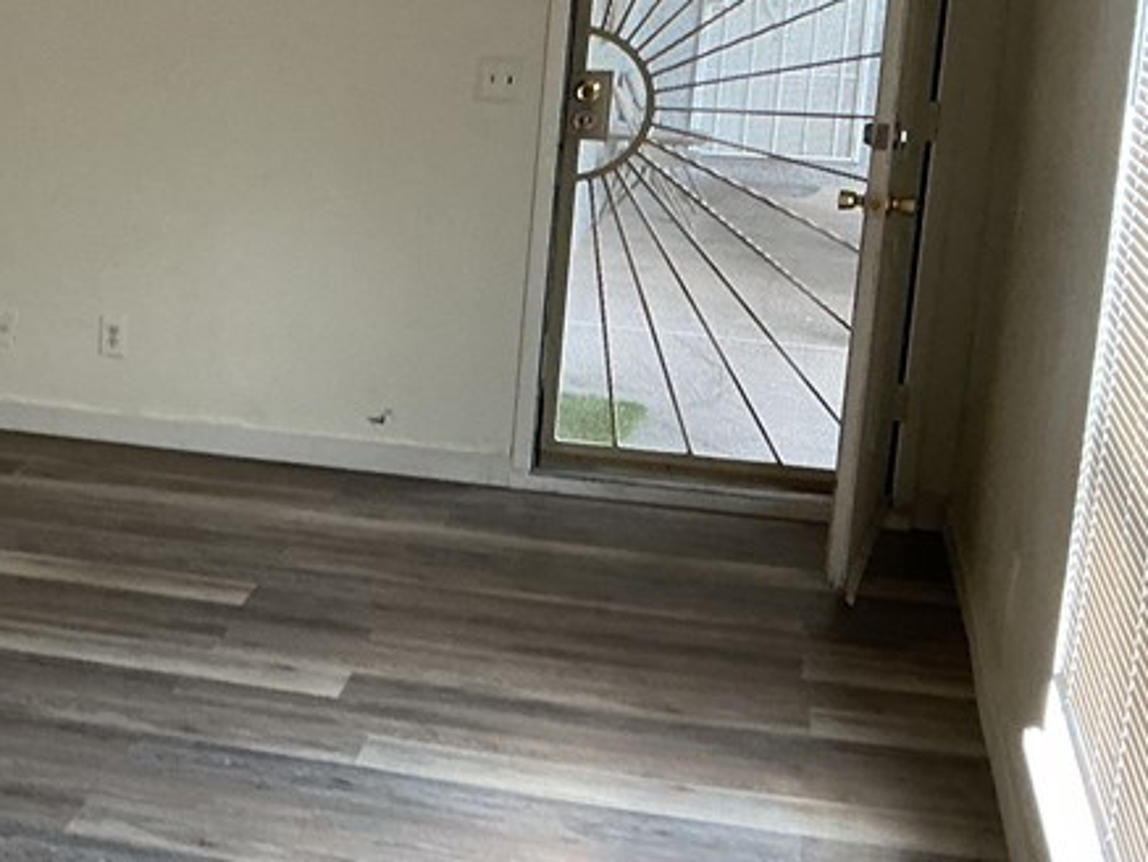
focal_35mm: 68
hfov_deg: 26.2
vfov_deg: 21.6
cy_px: 357
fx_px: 2256
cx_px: -129
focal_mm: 3
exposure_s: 1/60
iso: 125
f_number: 1.8
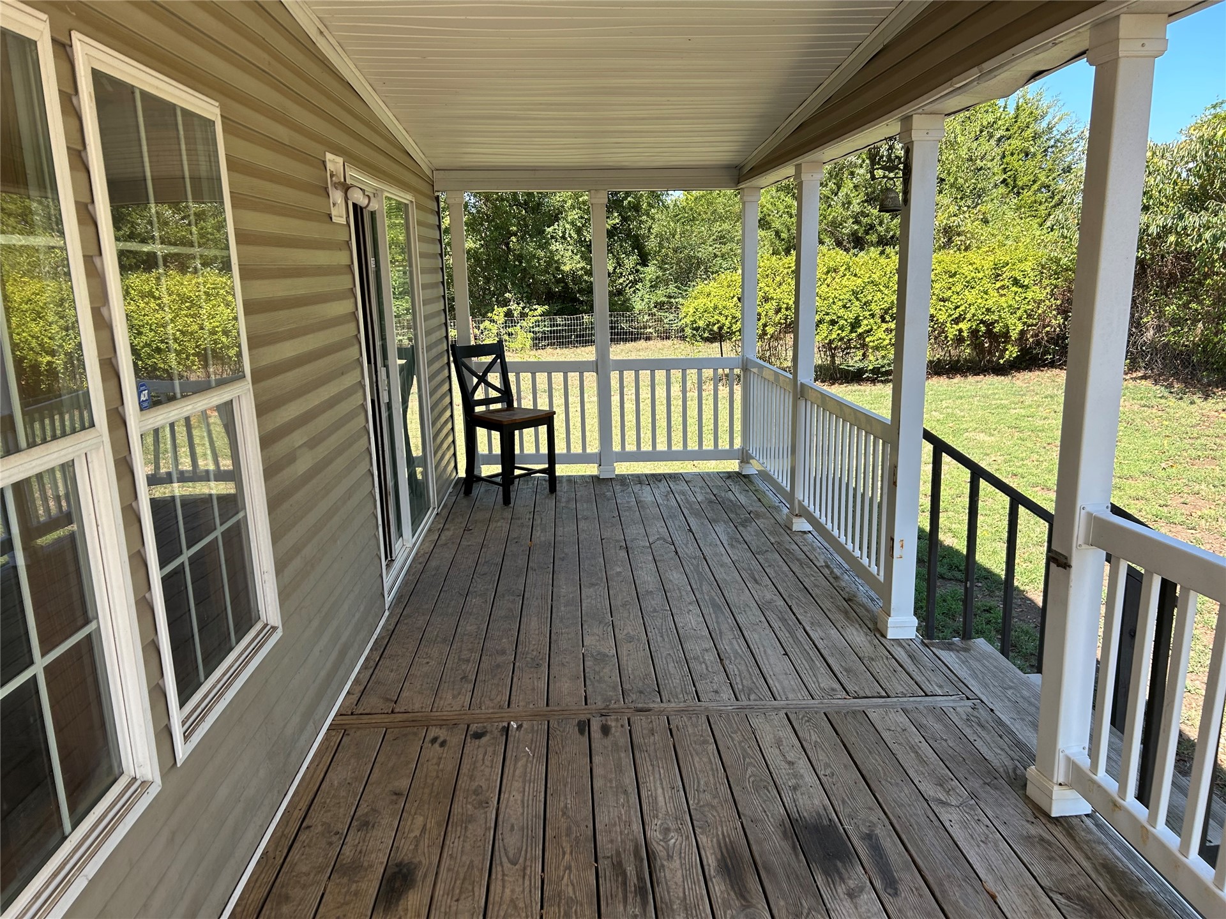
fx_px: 921
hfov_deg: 67.3
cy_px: 460
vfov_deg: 53.1
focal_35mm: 26
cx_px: 613
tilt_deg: -13.8
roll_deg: +1.6
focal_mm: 5.7
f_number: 1.5
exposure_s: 1/909
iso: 50
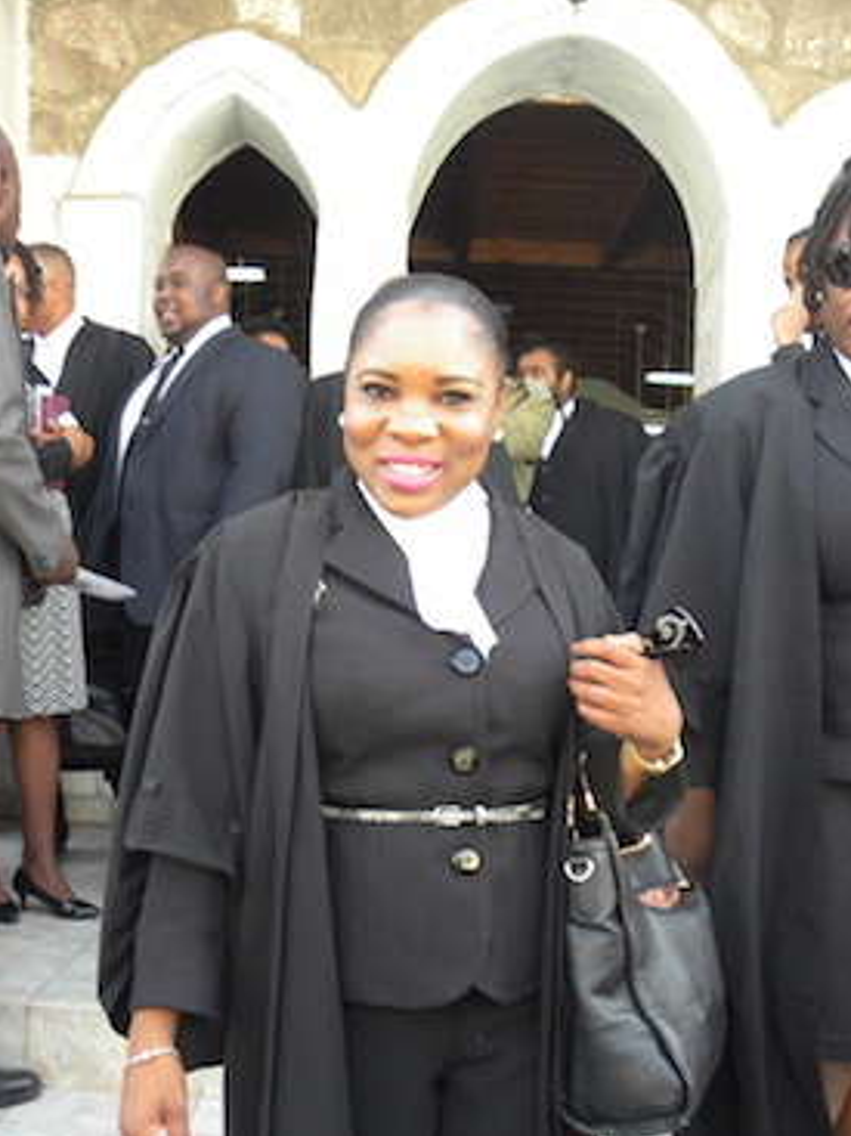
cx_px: 381
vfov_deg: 53.6
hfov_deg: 41.7
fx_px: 1115
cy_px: 684
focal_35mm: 34
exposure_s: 1/58
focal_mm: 4.6
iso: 80
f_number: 2.8
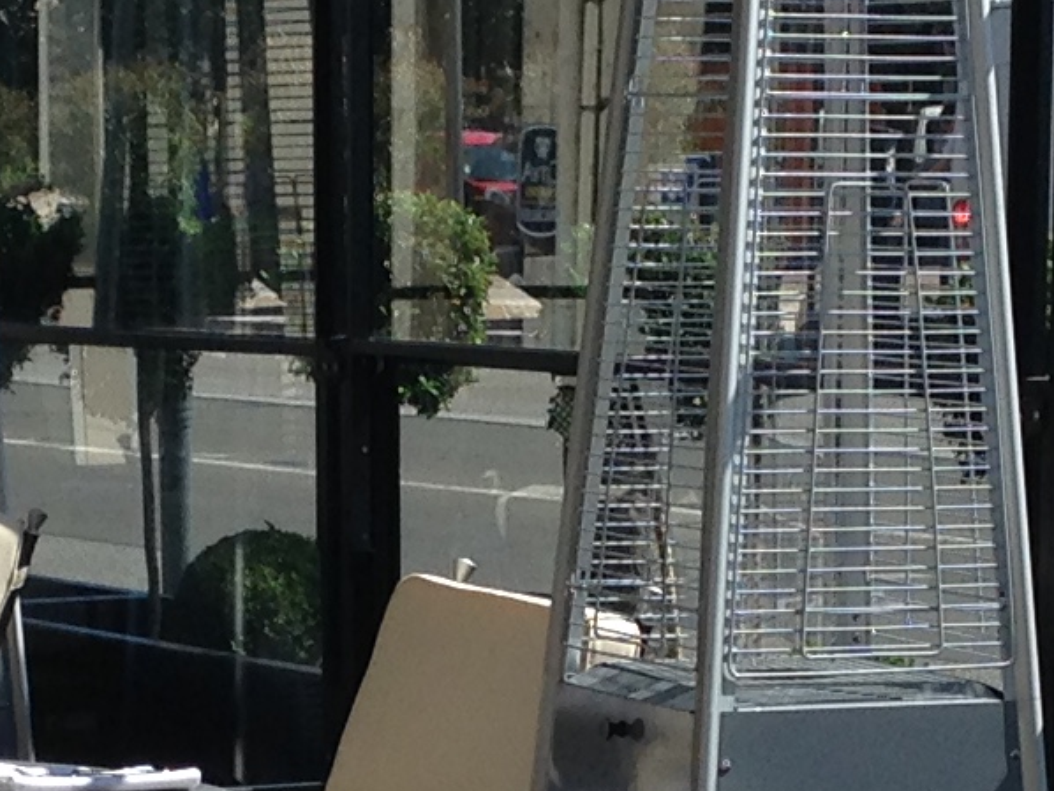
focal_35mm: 180
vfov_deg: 8.2
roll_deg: +1.0
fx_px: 5483
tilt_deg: -9.2
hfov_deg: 11.0
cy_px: 856
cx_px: 374
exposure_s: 1/1506
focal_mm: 4.12
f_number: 2.4
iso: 50
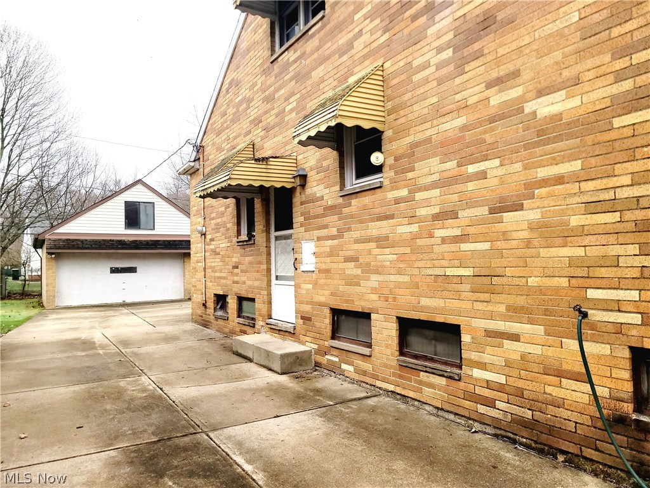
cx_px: 325
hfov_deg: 67.3
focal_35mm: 26
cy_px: 244
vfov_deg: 53.1
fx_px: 488
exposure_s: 1/909
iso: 40
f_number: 1.8
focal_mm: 5.4
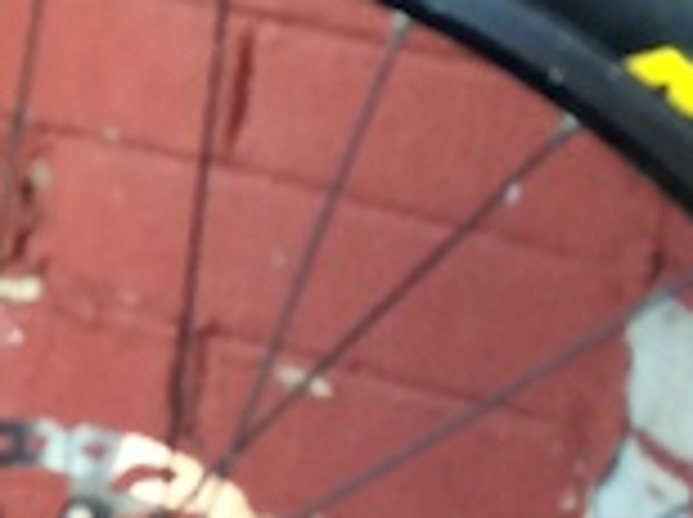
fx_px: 3998
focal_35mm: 200
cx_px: -976
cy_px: -234
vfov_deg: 7.3
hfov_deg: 8.9
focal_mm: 4.12
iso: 40
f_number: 2.2
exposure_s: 1/30
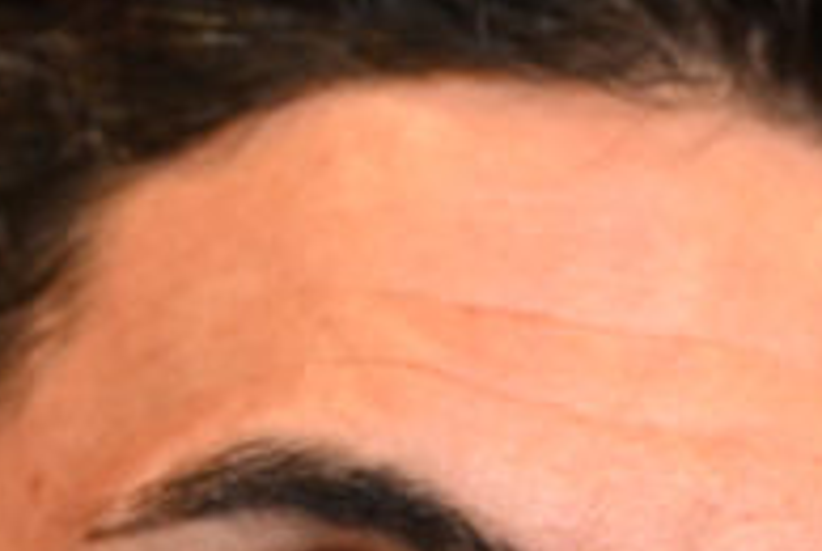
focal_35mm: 850
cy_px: 962
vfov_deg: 1.6
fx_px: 19438
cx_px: 619
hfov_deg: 2.4
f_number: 2.8
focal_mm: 145
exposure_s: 1/400
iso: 3200
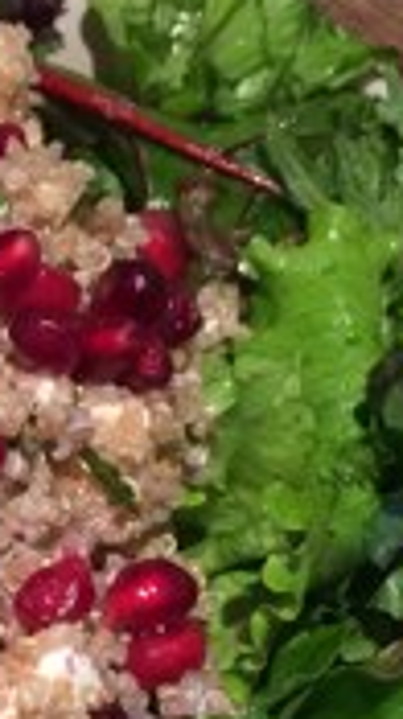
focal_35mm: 112
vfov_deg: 19.0
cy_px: 509
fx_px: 2135
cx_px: -341
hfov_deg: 10.1
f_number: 2.2
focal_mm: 4.12
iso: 160
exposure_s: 1/33
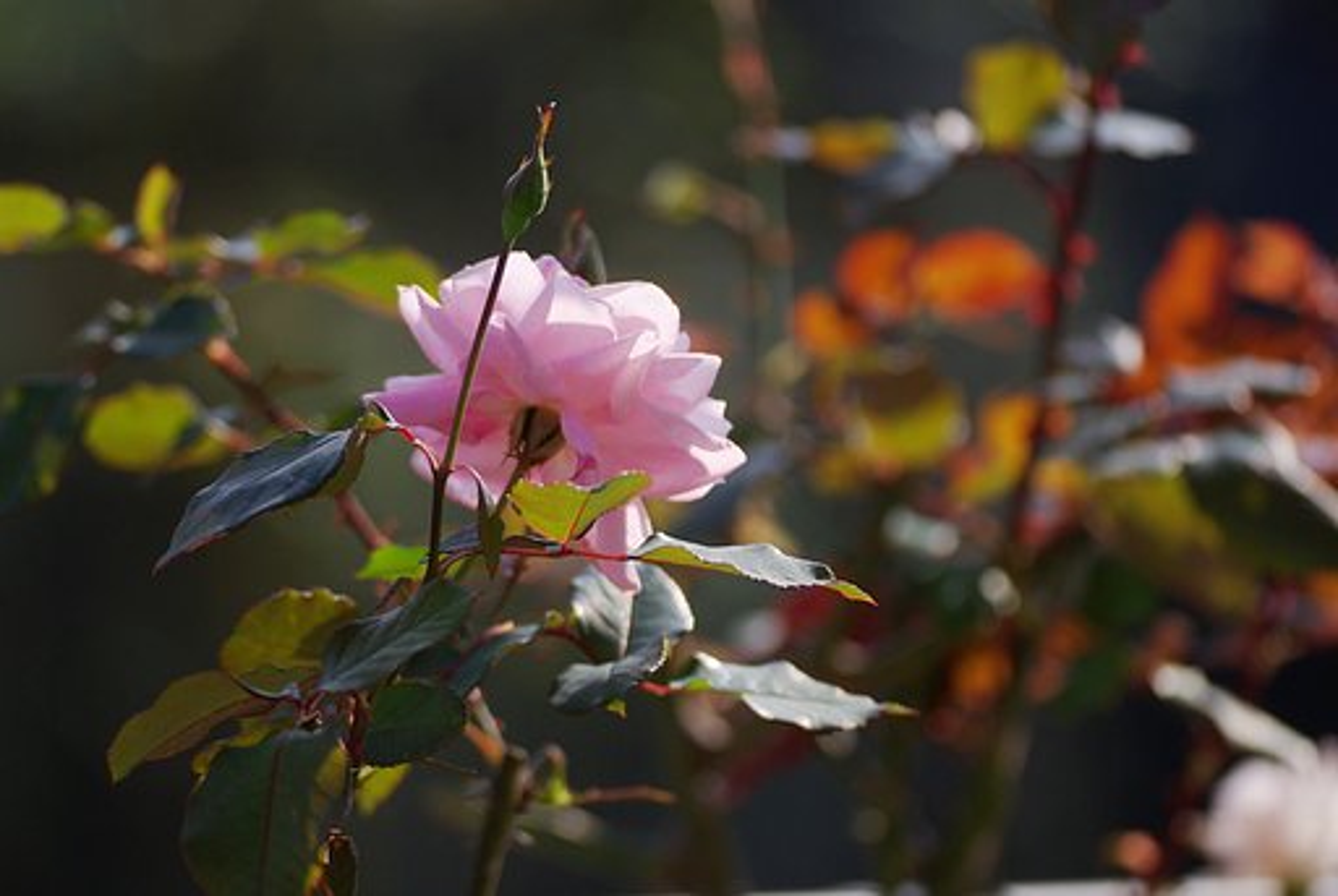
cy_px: 448
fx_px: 10049
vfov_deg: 5.1
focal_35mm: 270
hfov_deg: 7.6
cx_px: 669
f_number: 3.5
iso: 100
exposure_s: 1/1000
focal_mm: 180
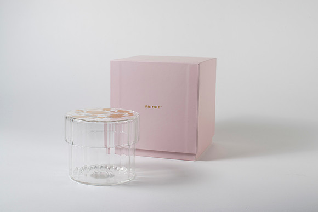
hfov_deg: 39.0
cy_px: 106
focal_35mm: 51
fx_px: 449
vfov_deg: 26.6
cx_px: 159
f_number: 16
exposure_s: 1/200
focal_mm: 50
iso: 100
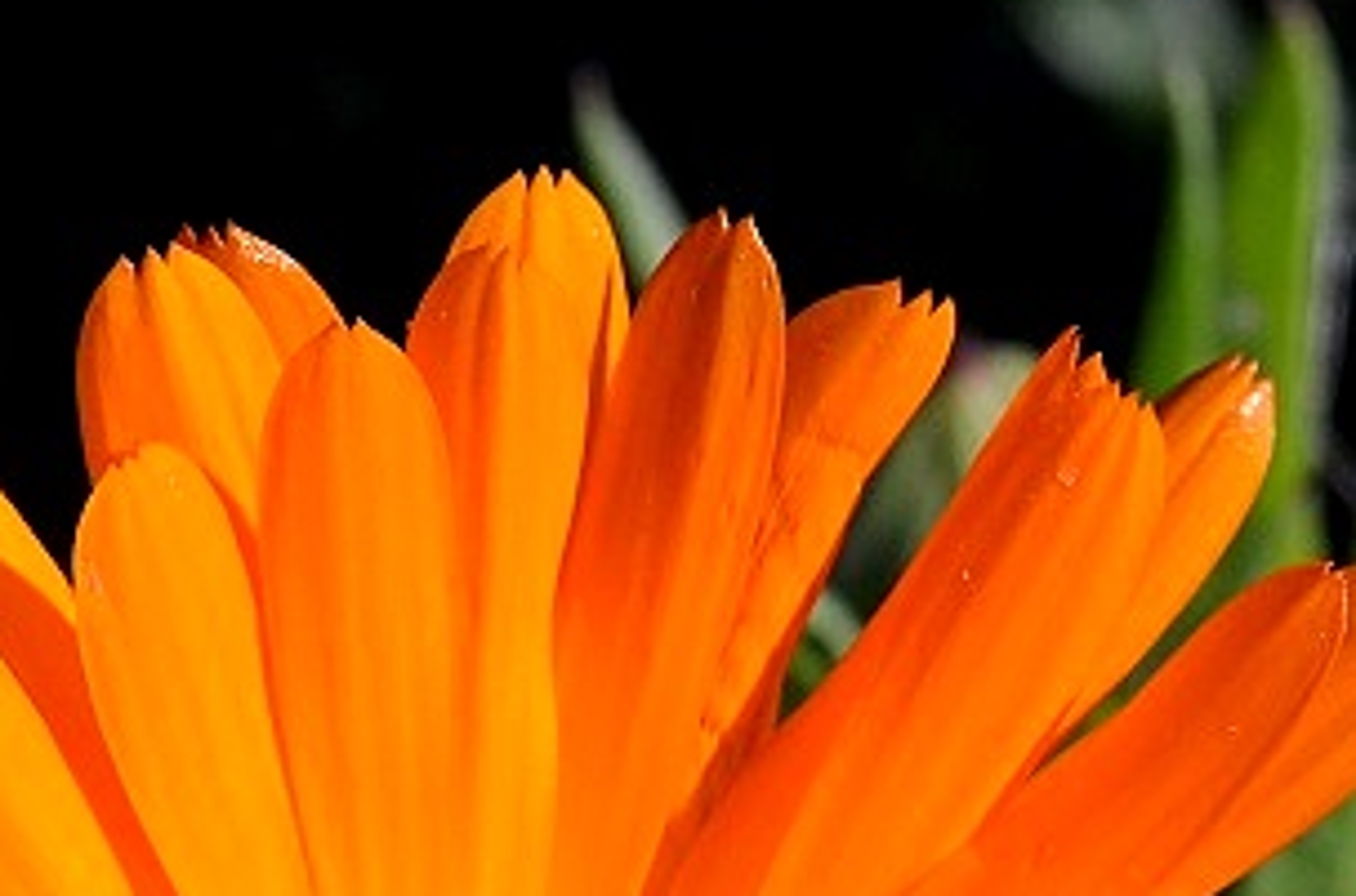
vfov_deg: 3.5
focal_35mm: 395
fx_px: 14840
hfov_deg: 5.2
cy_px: 1266
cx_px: 1146
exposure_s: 1/350
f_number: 11
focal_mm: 80
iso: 200
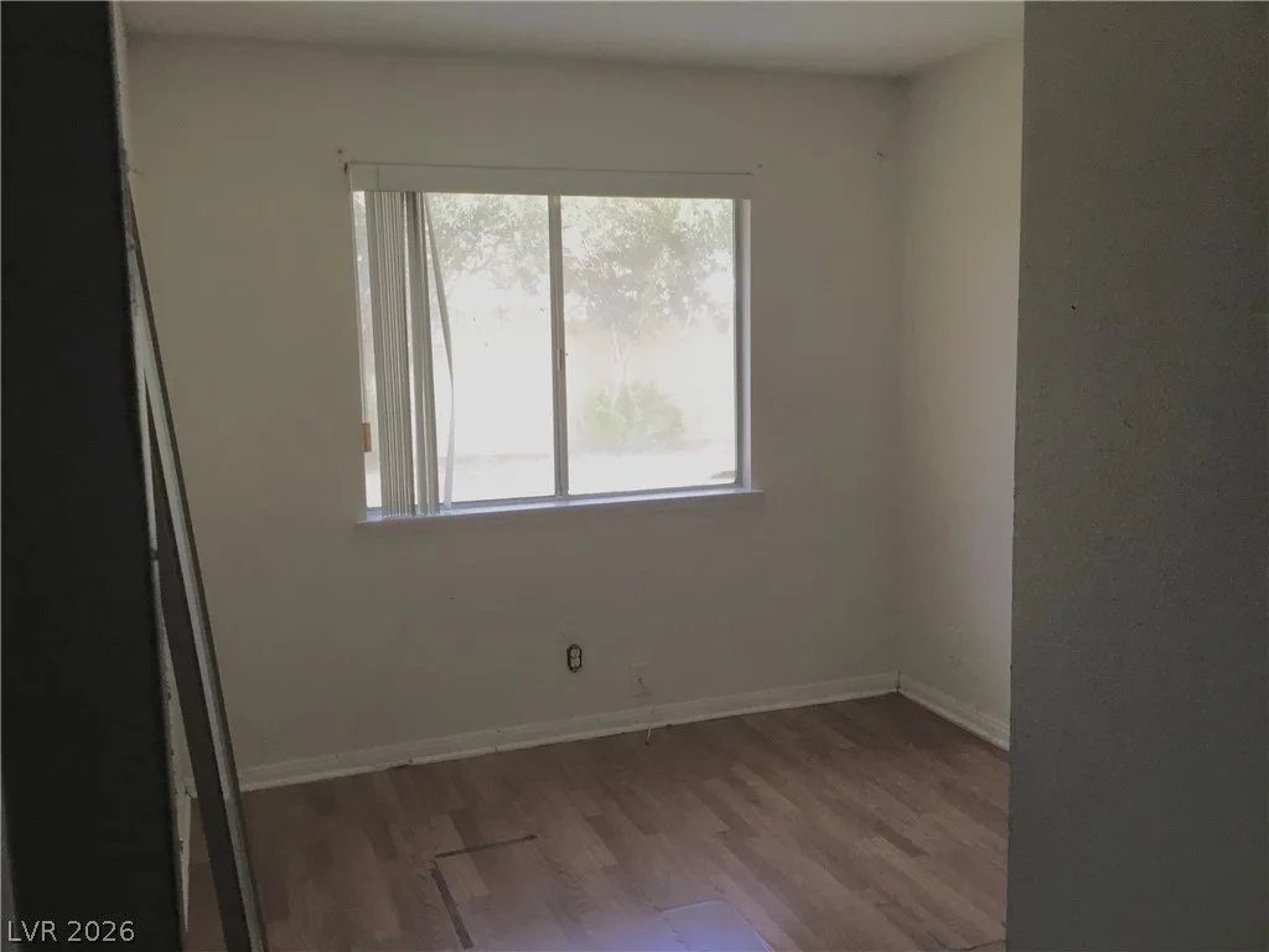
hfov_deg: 58.4
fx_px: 1136
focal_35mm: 31
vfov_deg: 45.4
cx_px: 634
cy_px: 476
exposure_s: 1/30
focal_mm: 3.3
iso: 32
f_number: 2.4
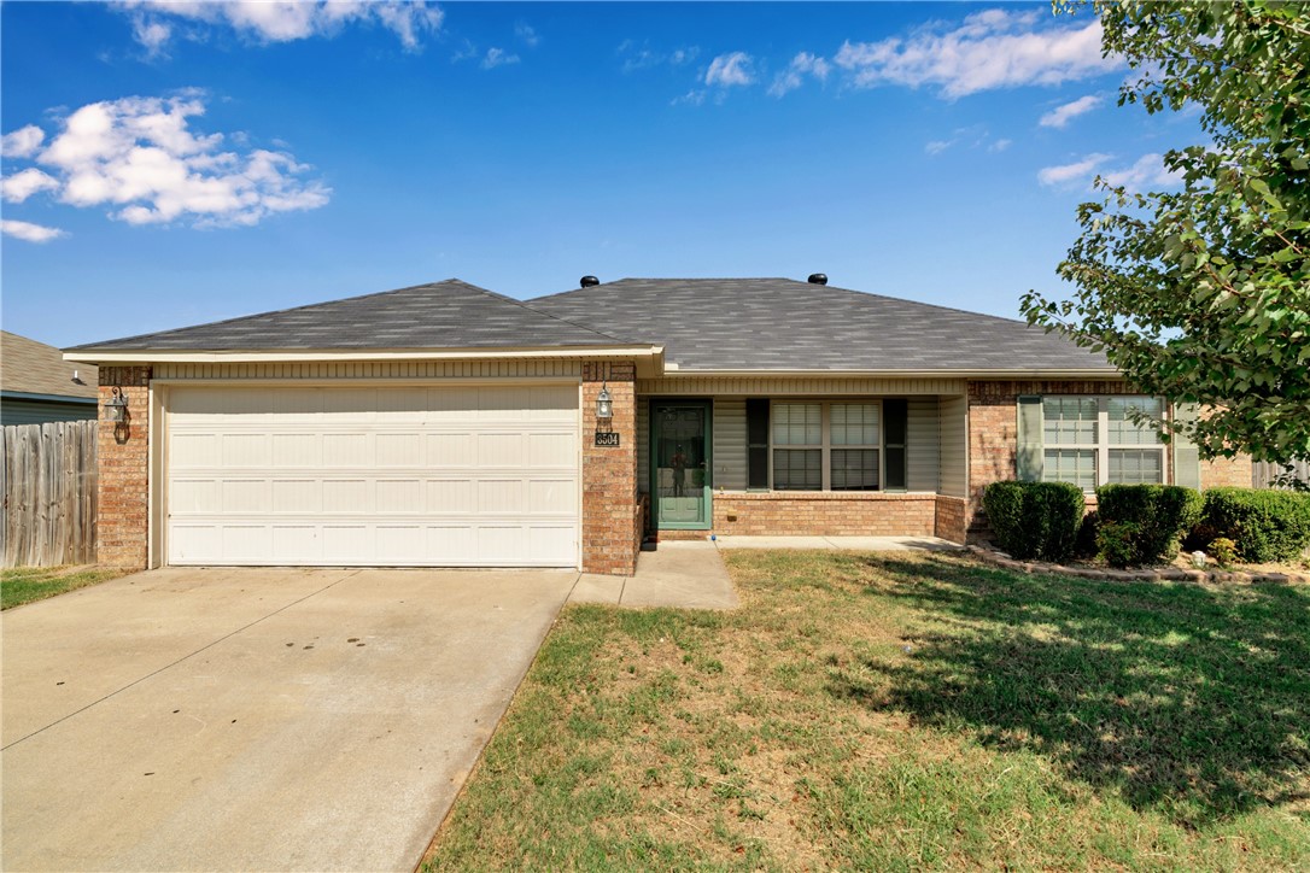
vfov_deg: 73.7
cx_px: 655
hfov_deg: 96.7
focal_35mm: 16
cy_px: 436
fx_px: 582
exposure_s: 1/200
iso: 100
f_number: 6.3
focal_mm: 16
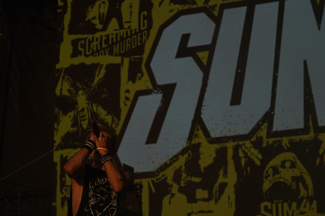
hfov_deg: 19.5
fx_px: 948
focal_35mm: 105
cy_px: 108
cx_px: 162
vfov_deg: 13.0
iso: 100
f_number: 8
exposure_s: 1/800
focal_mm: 105
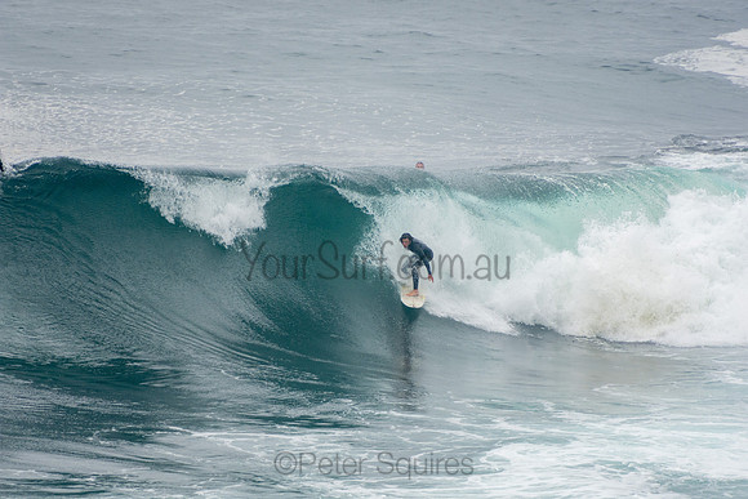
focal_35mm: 600
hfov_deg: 3.4
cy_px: 250
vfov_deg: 2.3
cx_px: 374
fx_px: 12469
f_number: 5.6
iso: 400
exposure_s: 1/1250
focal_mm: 400
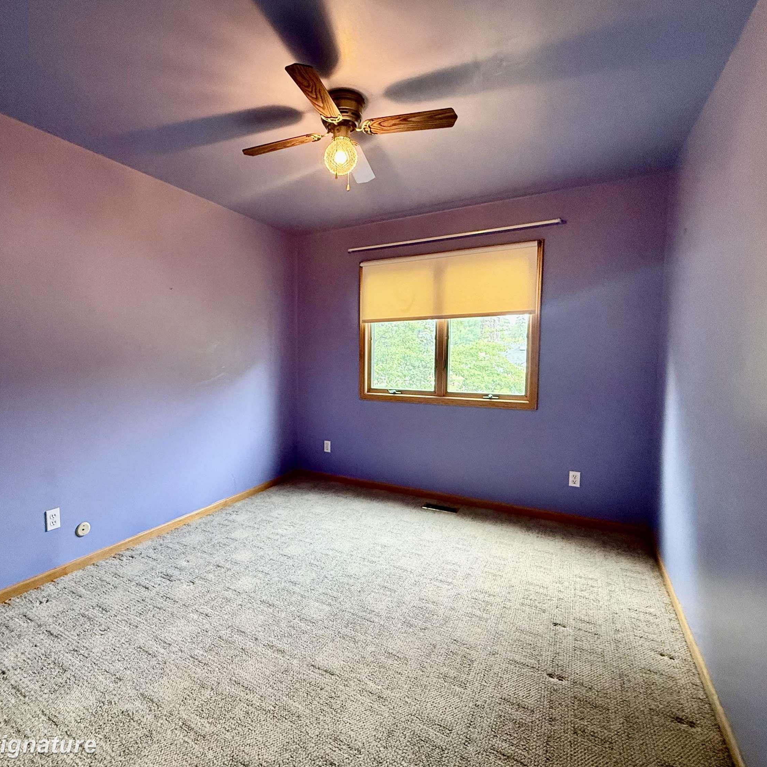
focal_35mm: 17
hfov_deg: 83.3
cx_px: 322
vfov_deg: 84.0
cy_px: 389
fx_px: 426
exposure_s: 1/60
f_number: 2.2
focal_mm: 2.22
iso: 320
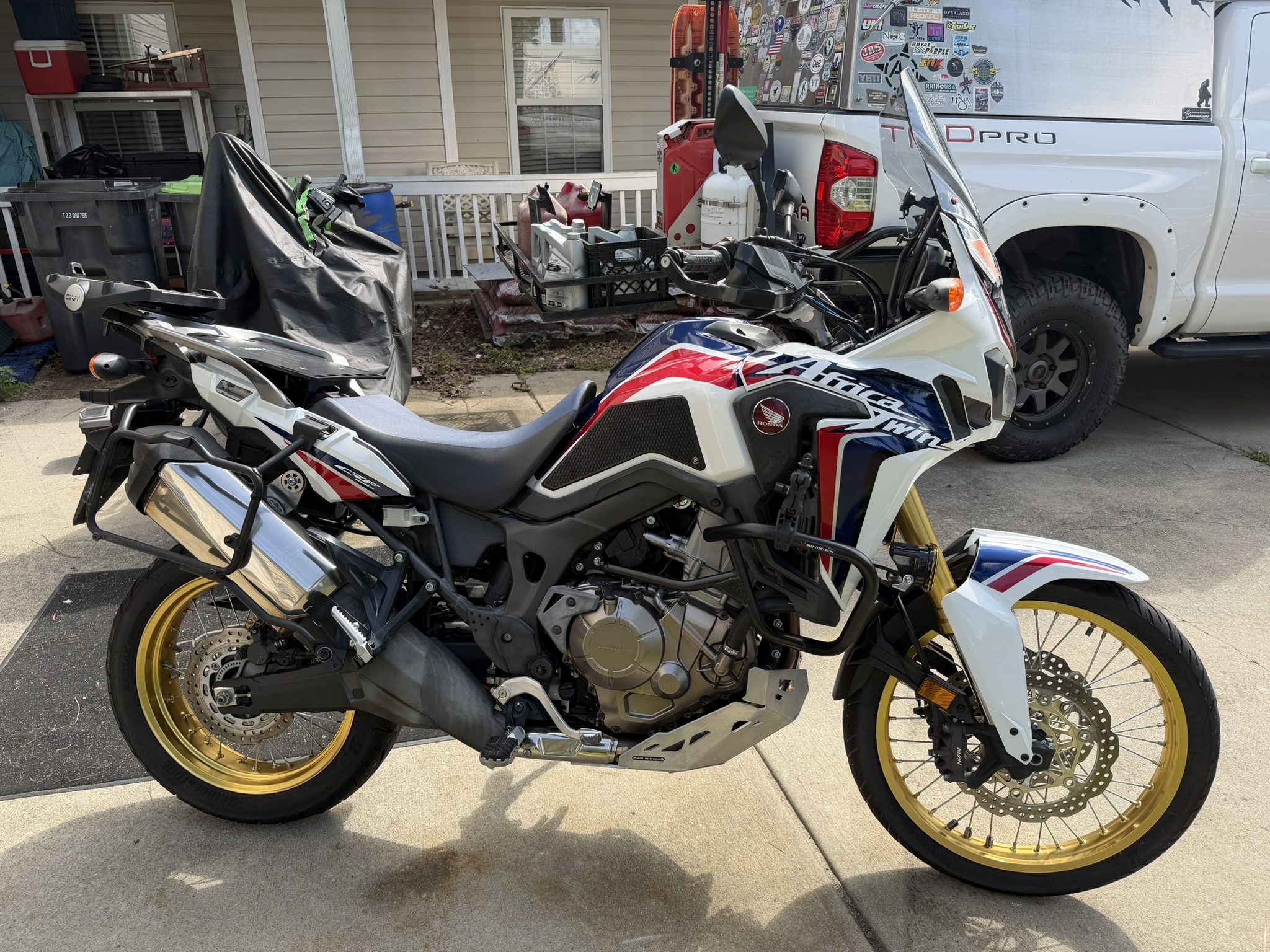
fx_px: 881
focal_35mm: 24
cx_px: 635
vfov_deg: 56.8
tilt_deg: -21.2
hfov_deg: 71.6
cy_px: 476
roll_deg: +0.7
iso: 80
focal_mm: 6.76
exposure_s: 1/858
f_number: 1.78
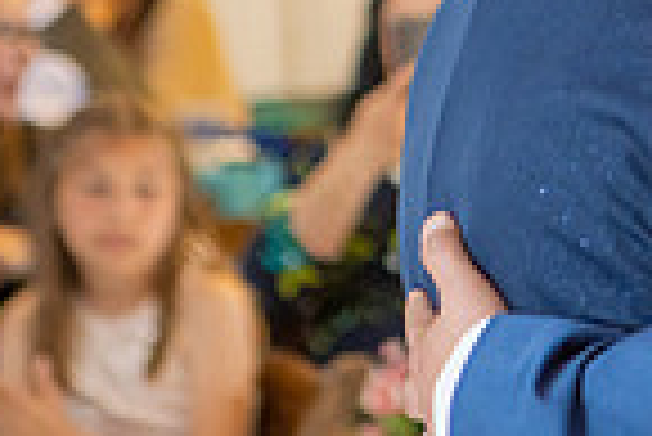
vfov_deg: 4.4
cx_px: 775
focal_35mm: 310
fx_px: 5620
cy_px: -287
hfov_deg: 6.6
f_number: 3.2
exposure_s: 1/80
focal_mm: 70
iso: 1250
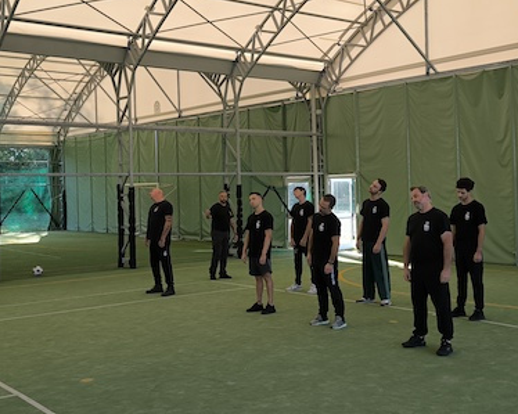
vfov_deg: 32.0
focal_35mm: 47
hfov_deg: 39.5
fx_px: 720
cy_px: 183
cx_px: 298
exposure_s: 1/239
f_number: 1.9
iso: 50
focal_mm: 6.92
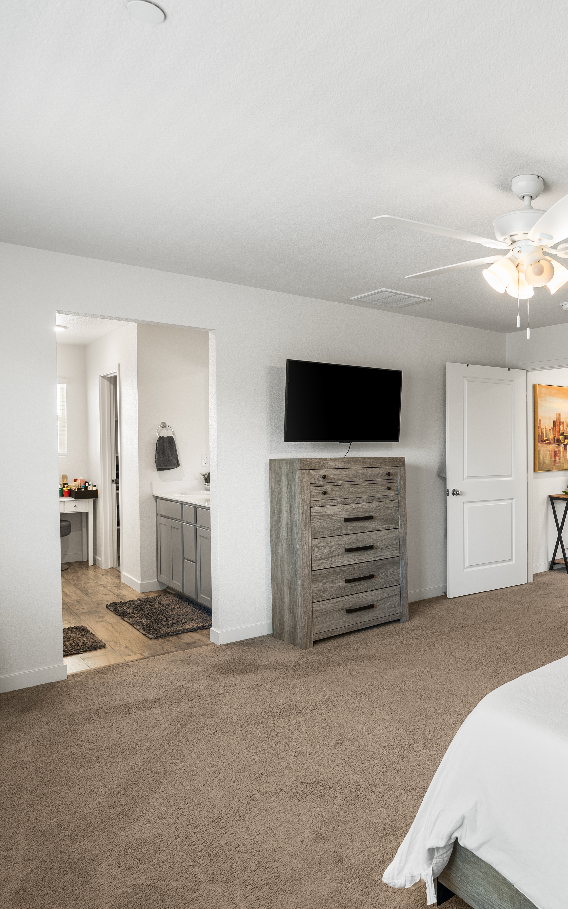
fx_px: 619
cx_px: 489
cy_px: 457
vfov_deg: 72.5
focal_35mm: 25
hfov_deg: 45.6
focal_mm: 16
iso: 250
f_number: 4
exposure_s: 1/13
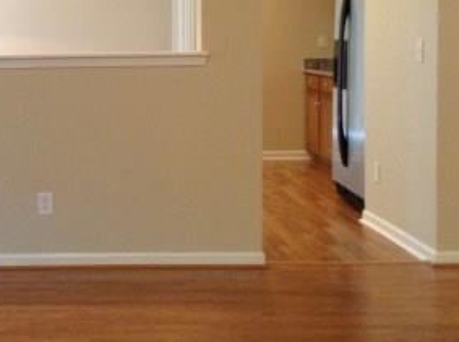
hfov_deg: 25.1
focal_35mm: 75
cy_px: 102
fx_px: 992
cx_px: 32
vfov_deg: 19.5
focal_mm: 3.3
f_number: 2.4
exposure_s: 1/24
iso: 160
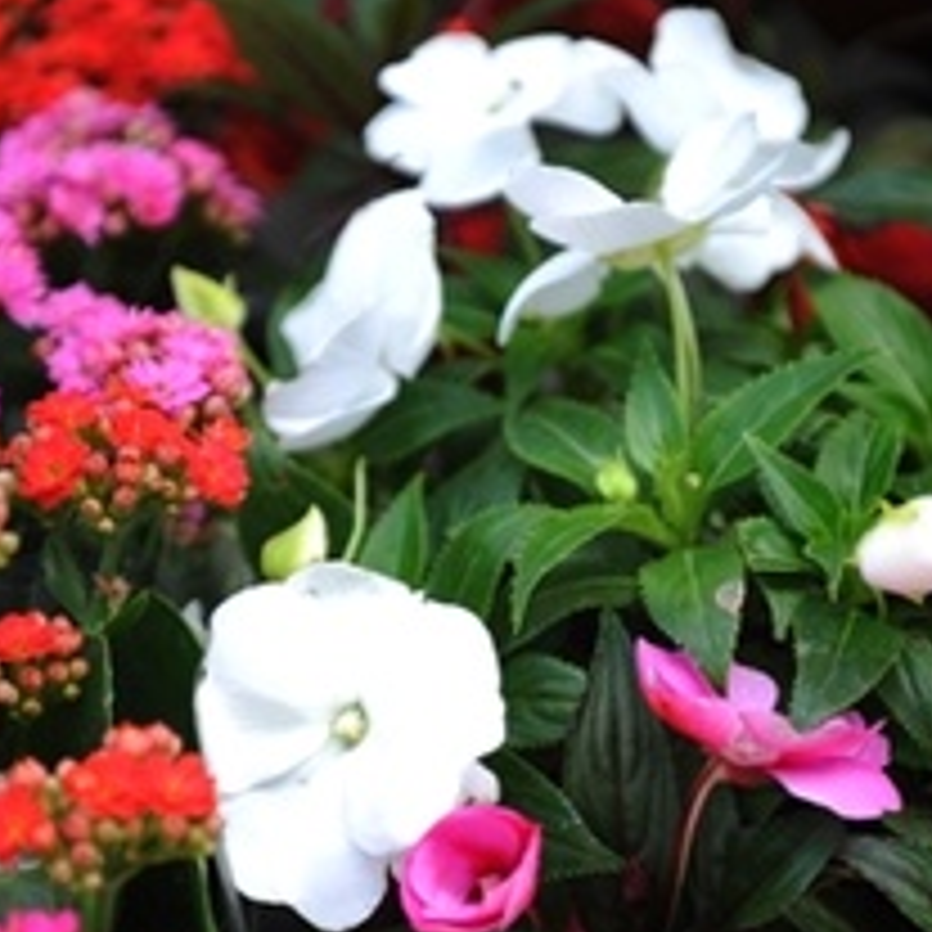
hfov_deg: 13.2
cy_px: 603
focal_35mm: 132
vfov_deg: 13.2
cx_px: 531
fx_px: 4021
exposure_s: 1/125
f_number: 2.8
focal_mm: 70
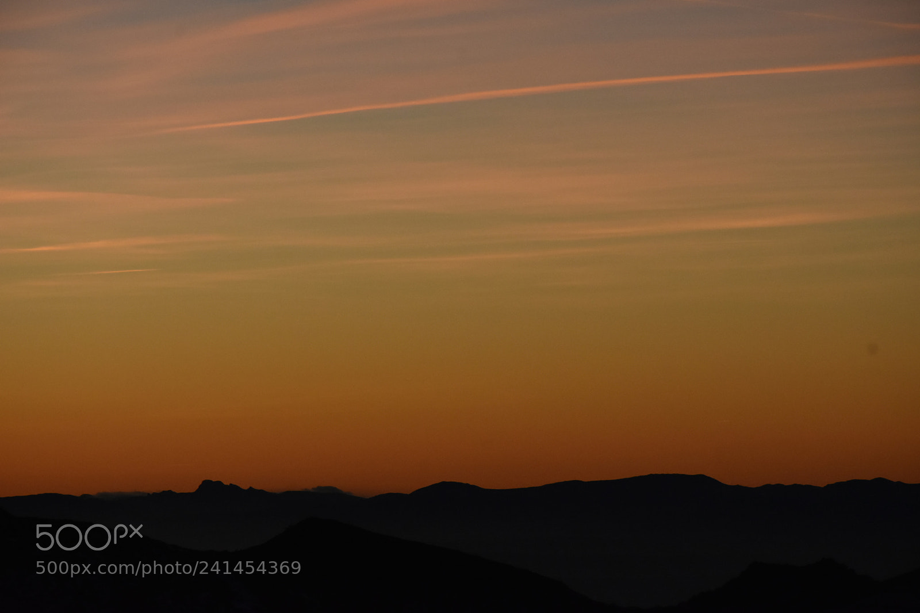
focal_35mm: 210
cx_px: 460
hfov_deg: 9.8
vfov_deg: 6.5
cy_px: 306
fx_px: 5365
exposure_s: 1/1250
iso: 2000
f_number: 9
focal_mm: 140
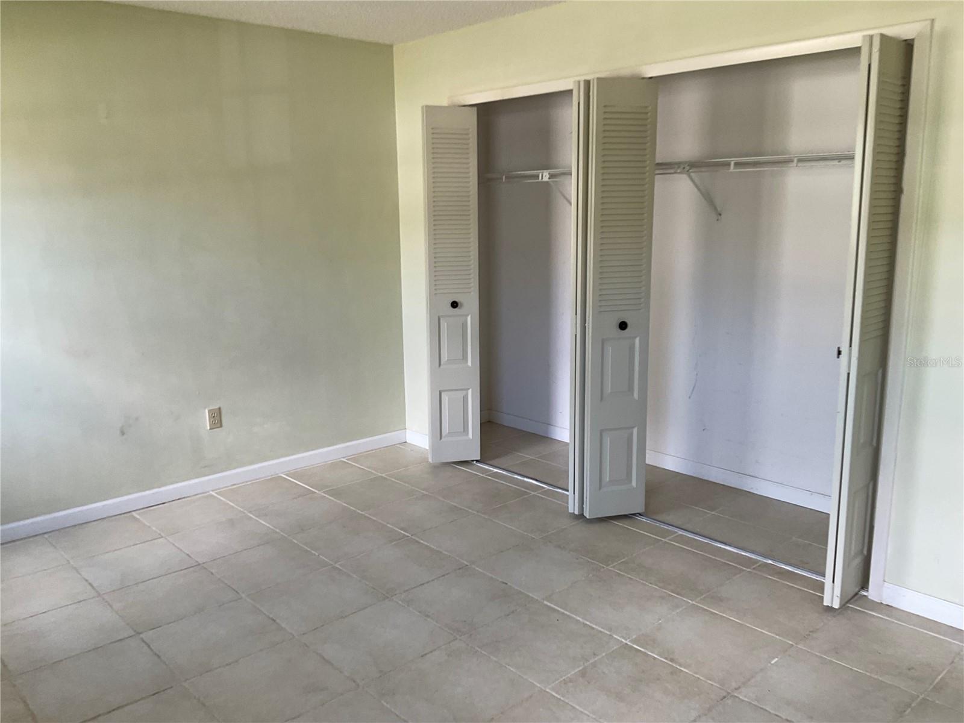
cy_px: 362
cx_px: 482
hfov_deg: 61.7
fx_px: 808
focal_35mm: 29
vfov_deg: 48.2
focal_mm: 3
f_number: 1.8
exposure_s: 1/60
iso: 40
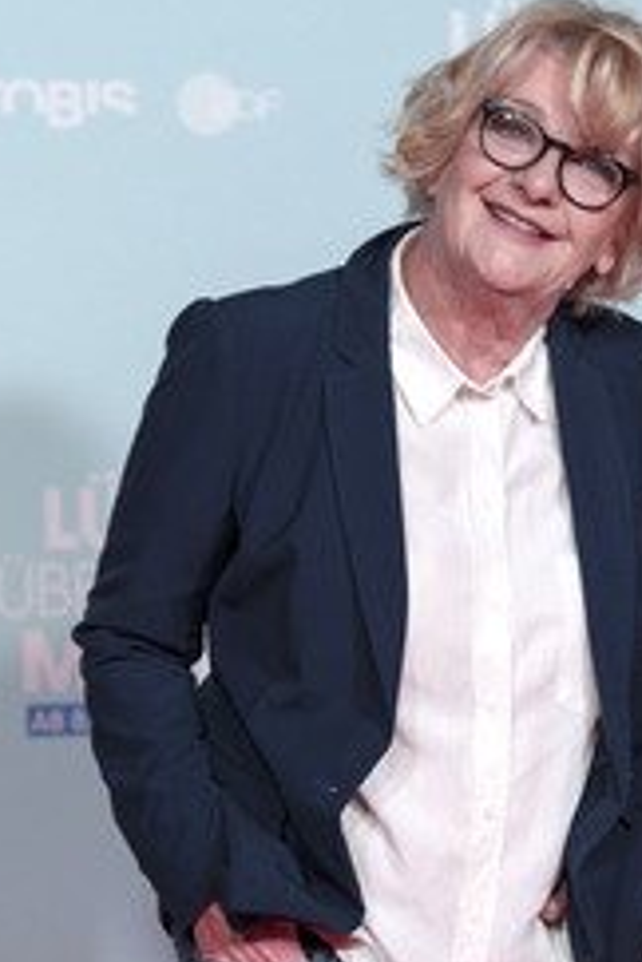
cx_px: 450
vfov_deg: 15.8
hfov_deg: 10.5
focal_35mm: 130
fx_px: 3477
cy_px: 515
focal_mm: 70
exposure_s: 1/250
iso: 500
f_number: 2.8
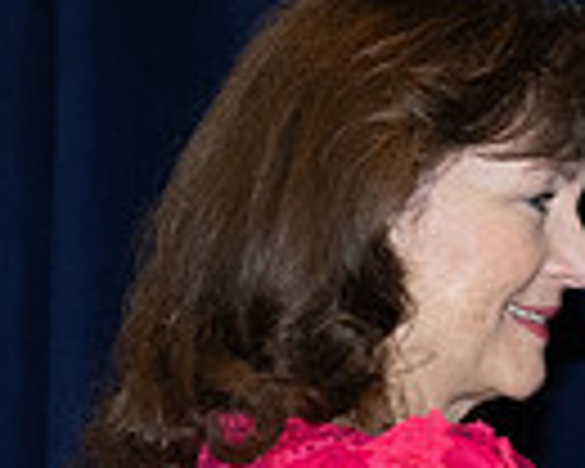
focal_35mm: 677
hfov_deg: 2.8
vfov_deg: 2.3
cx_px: 1444
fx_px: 11721
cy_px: 1363
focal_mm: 74
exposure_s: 1/125
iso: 1000
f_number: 5
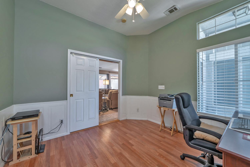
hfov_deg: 108.3
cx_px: 125
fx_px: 90
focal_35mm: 13
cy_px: 84
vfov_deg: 85.4
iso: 320
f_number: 6.3
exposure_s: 1/15
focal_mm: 13
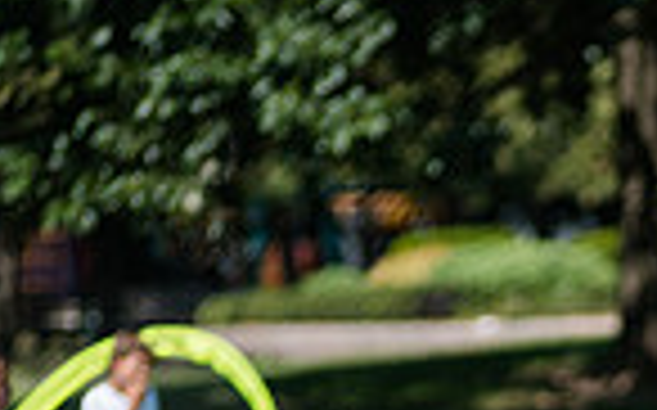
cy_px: 840
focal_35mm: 689
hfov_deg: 3.0
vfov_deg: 1.9
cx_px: 1084
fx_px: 12327
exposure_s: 1/1600
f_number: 4
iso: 200
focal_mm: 170
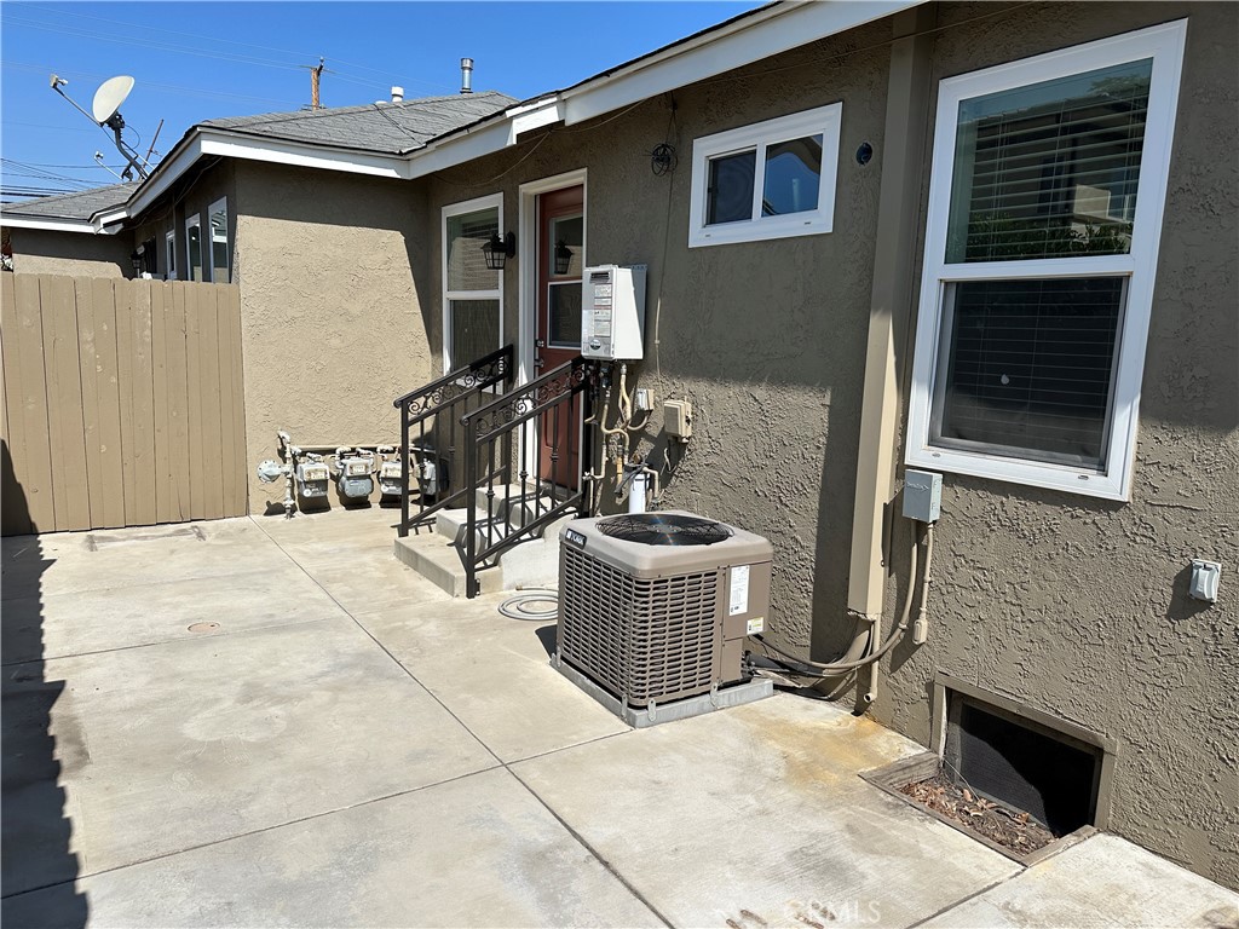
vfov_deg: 56.8
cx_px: 620
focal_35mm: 24
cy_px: 464
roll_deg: -1.8
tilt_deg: -8.9
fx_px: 859
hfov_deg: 71.6
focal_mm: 6.86
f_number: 1.78
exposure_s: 1/6211
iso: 80
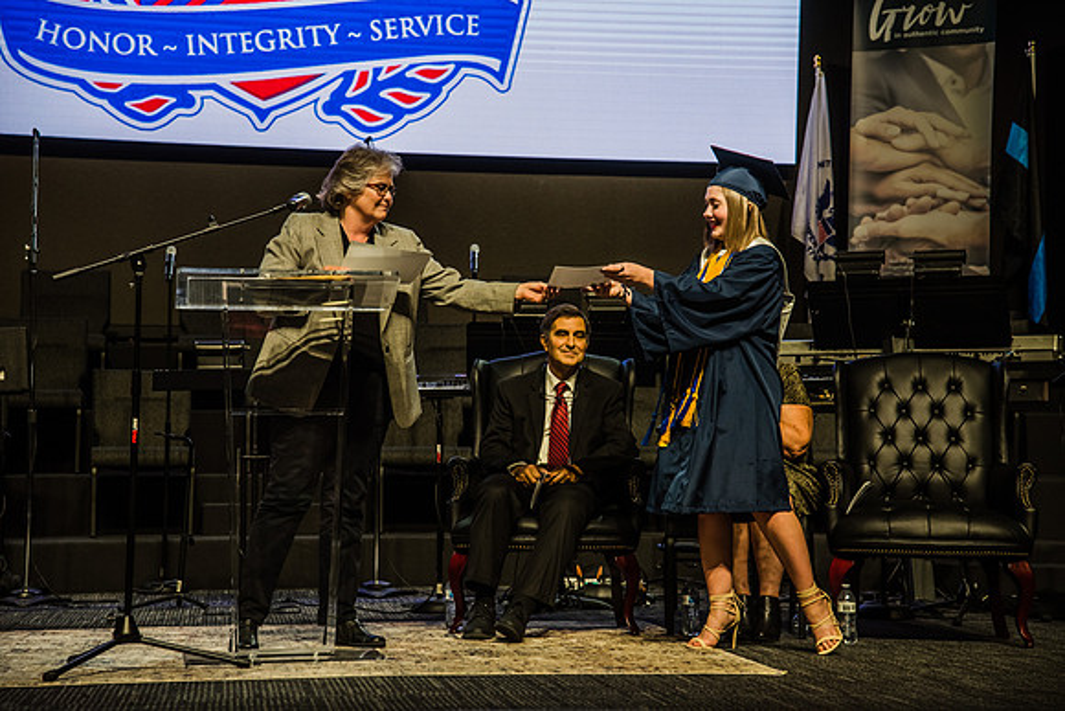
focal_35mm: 85
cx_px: 532
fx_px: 2515
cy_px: 356
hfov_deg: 23.9
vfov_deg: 16.1
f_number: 4.5
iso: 800
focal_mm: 85
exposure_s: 1/200
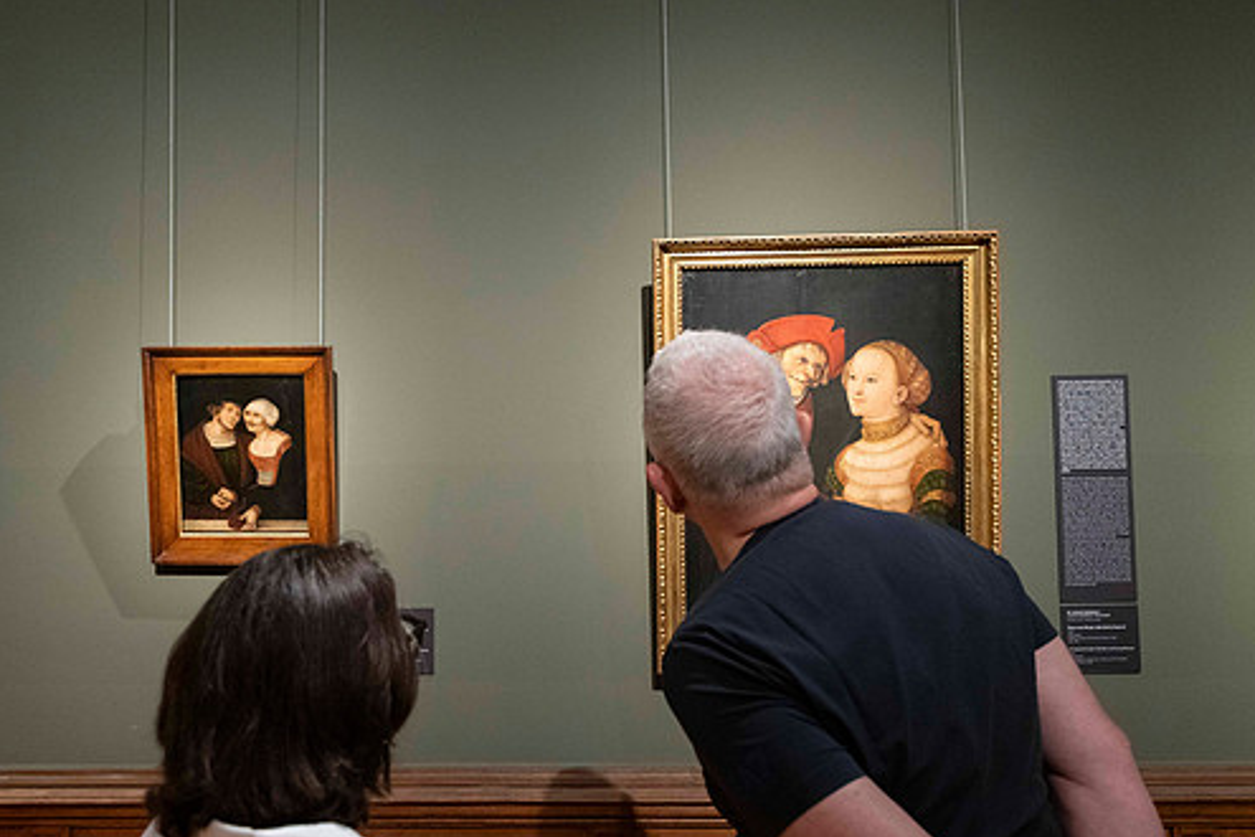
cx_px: 548
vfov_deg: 38.9
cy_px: 405
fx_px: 1185
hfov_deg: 55.6
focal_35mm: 34
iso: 4500
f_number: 4
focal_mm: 29
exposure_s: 1/60
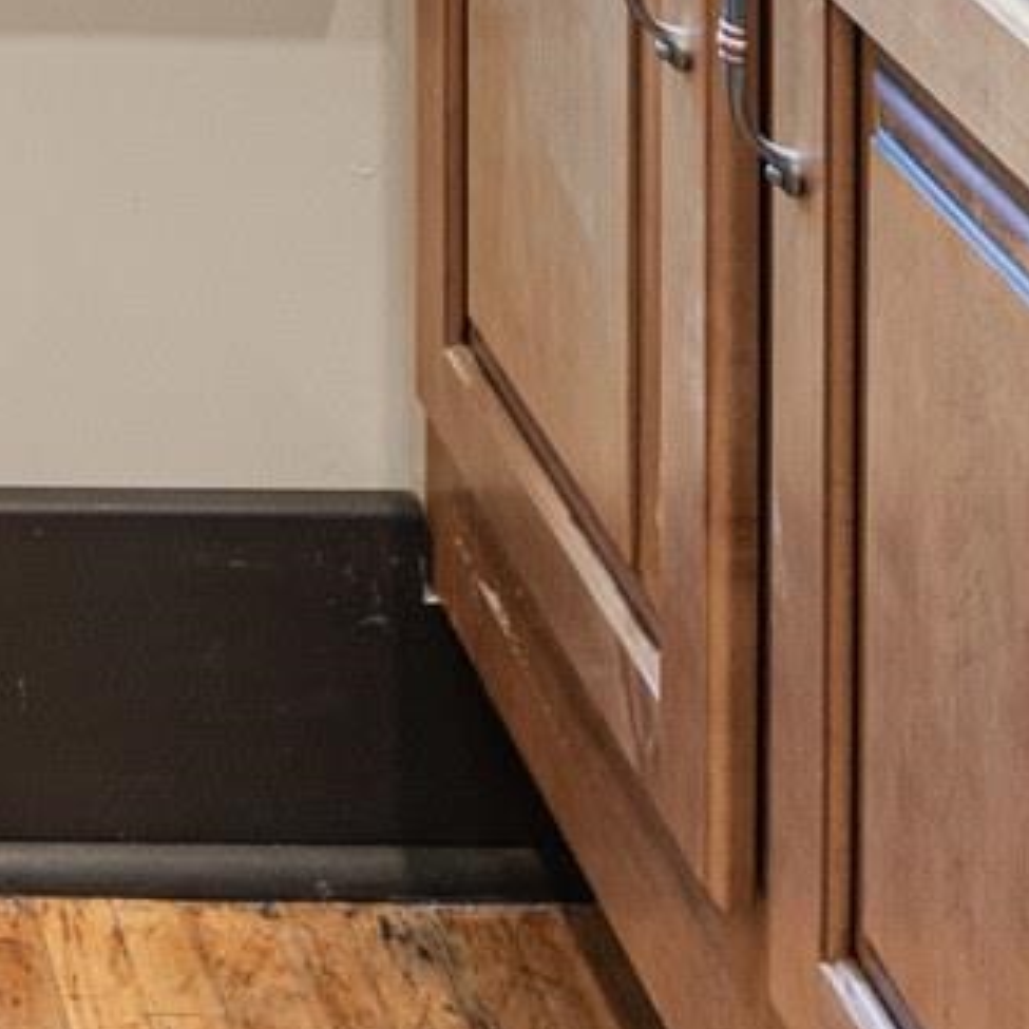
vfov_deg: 13.8
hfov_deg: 15.7
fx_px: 3296
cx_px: -681
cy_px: -1281
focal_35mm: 98
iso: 640
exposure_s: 1/6
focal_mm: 15
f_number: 4.5
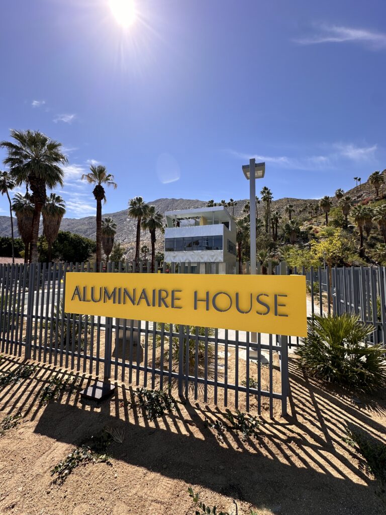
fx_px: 208
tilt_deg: +4.8
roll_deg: -0.9
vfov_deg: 102.1
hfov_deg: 85.7
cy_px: 258
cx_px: 193
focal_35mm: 14
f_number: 2.2
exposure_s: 1/1984
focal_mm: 2.22
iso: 50
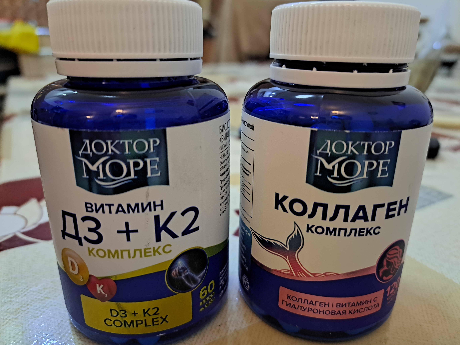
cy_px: 172
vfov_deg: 56.8
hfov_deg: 71.6
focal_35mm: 24
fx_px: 319
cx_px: 230
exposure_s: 1/25
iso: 320
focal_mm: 5.23
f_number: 1.8
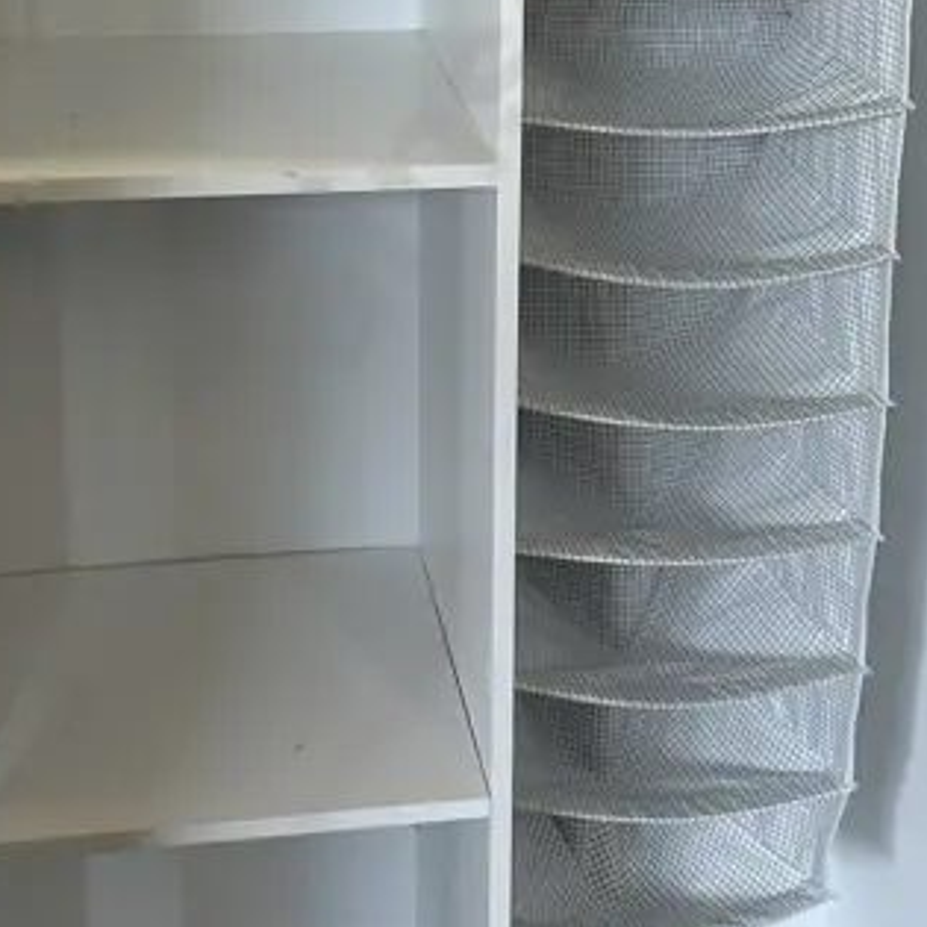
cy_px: 109
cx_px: 480
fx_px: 2091
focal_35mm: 69
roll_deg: -0.5
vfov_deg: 24.4
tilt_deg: -14.2
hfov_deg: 25.0
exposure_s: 1/100
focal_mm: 6.86
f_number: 1.78
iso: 125
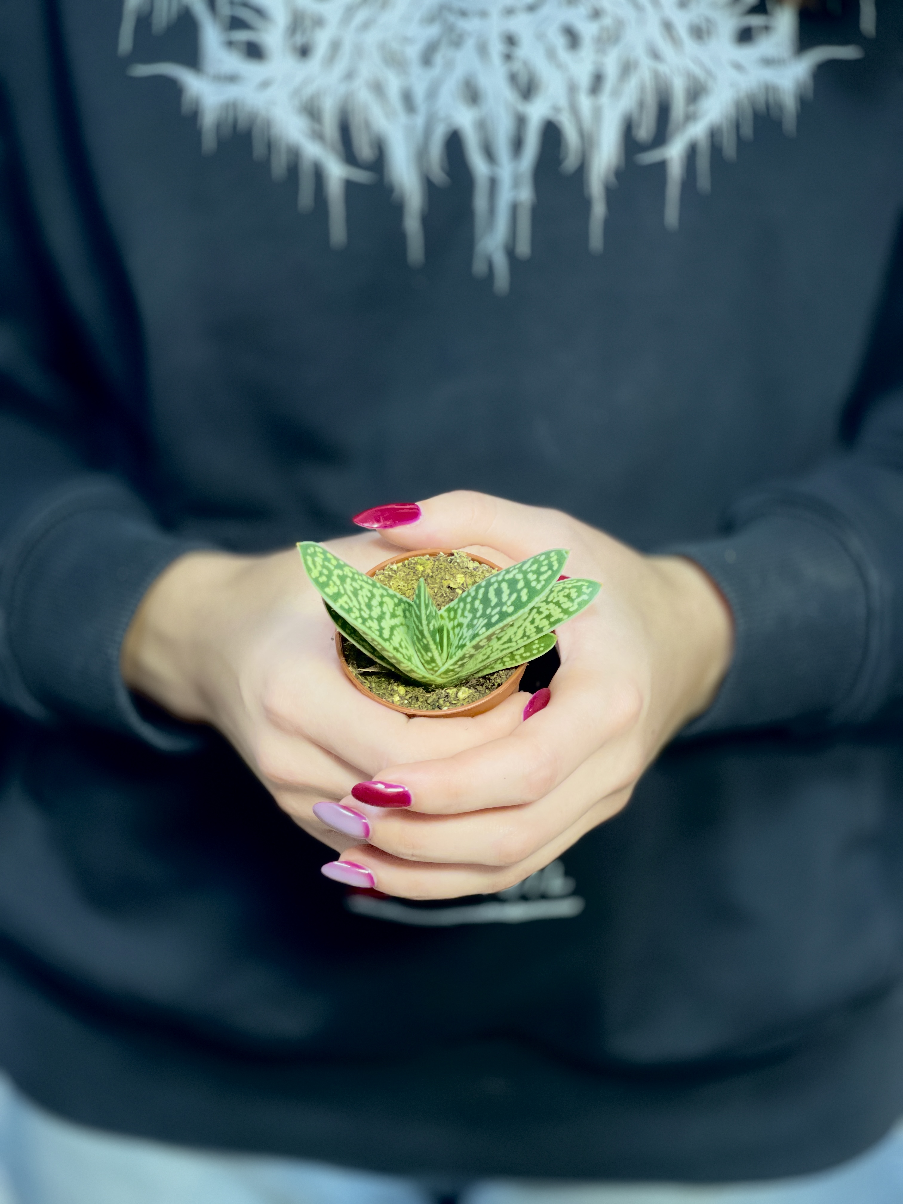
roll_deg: +1.4
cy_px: 602
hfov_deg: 22.9
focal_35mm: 64
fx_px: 2226
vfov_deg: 30.3
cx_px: 452
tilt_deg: -22.2
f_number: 2.2
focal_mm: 7.5
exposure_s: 1/100
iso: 250
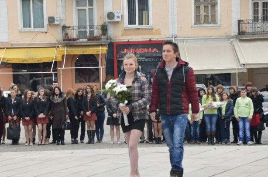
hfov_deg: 14.2
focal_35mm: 145
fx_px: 1074
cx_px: 129
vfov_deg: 9.5
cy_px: 97
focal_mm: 85
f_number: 11
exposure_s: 1/200
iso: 400
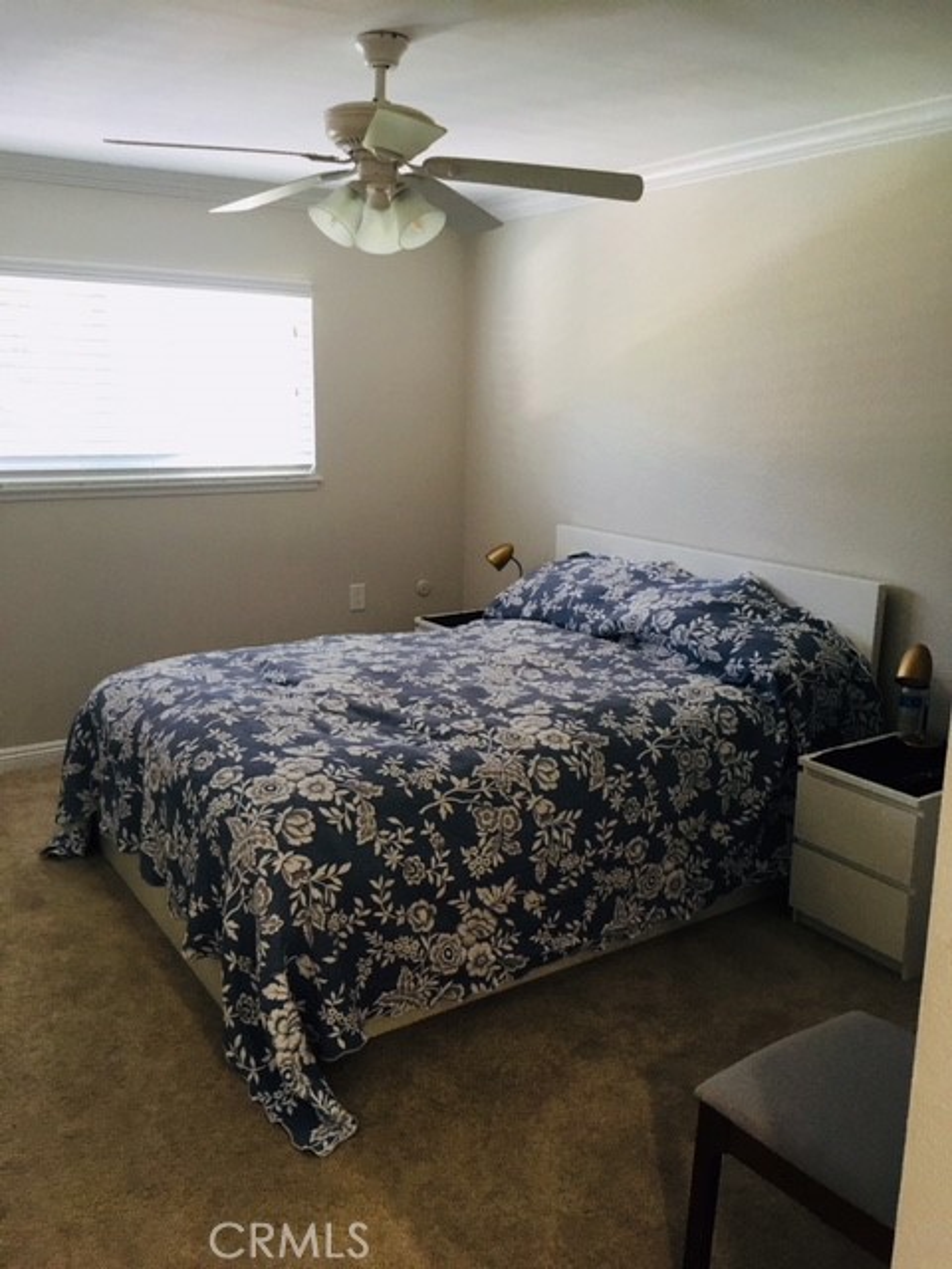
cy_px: 634
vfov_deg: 61.7
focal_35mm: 29
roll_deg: -1.4
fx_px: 1063
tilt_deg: -13.0
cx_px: 476
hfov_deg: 48.2
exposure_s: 1/30
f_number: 2.2
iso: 100
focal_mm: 4.15
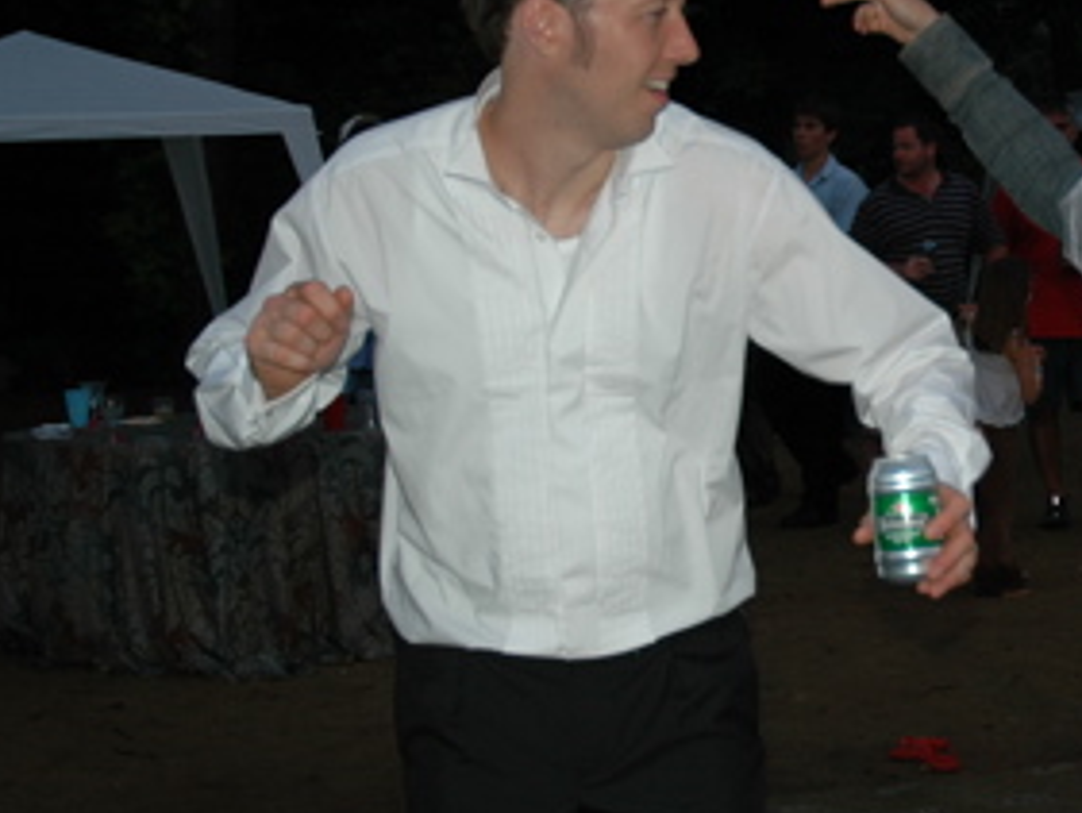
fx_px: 2567
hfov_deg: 23.1
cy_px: 414
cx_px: 1013
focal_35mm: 82
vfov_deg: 18.0
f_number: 3.8
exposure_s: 1/60
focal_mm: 25
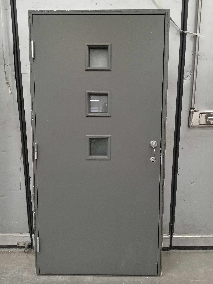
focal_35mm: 27
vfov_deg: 65.3
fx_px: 222
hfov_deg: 51.4
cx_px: 106
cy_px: 142
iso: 1733
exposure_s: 1/16.7
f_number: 1.8
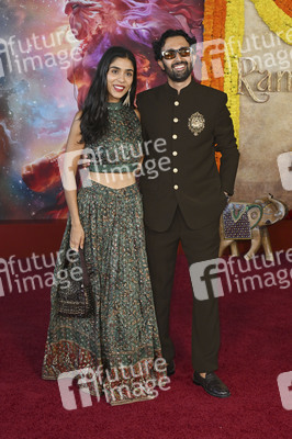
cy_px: 220
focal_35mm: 58
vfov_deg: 34.5
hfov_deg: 23.3
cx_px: 146
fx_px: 707
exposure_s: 1/250
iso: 1250
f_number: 6.3
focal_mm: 58
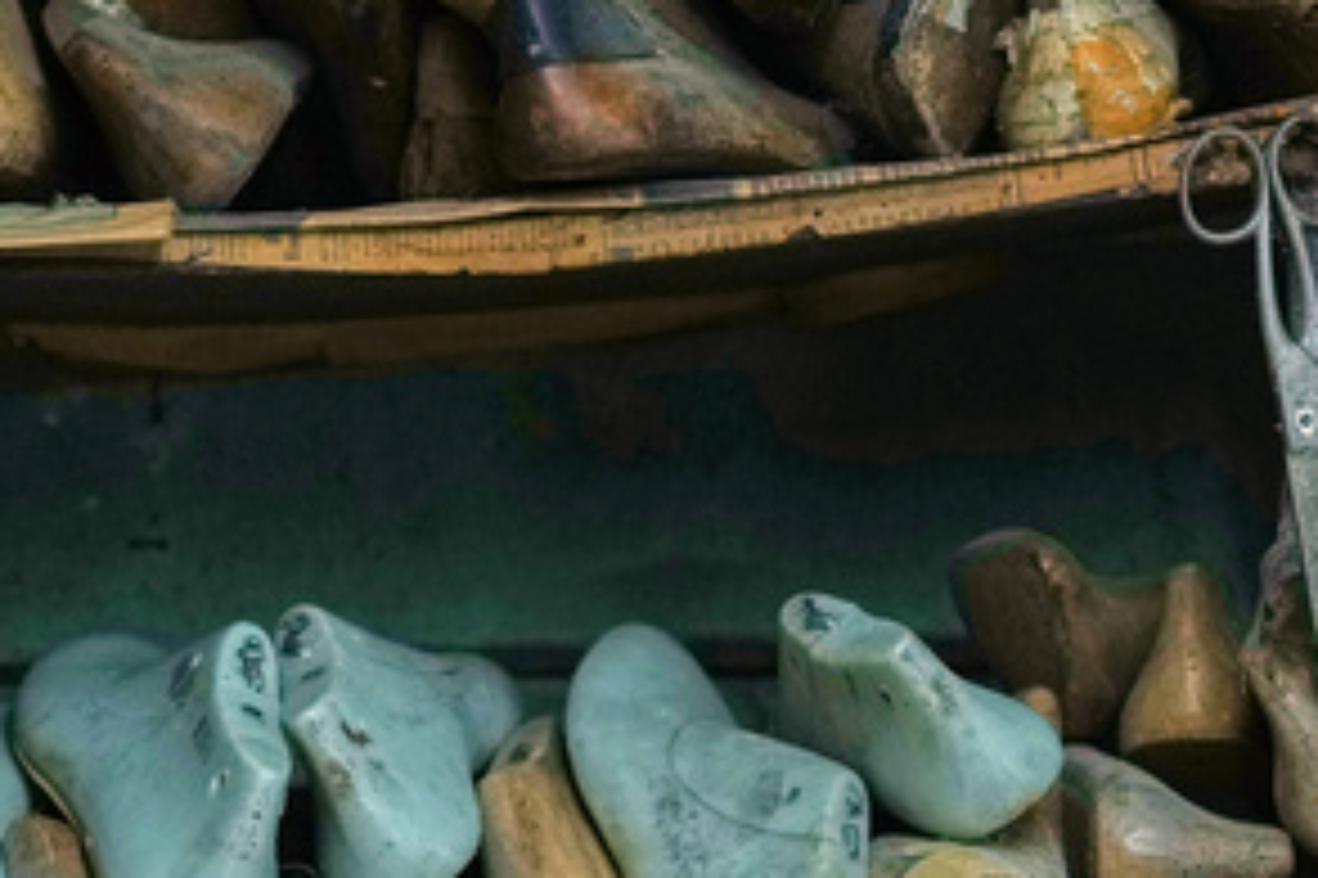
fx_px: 6403
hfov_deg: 11.7
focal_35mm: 175
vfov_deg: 7.8
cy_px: 1108
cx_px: 769
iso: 800
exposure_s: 1/250
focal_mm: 50
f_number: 2
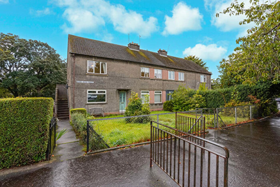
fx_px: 124
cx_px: 140
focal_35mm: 16
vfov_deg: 73.8
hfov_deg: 96.7
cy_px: 94
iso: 250
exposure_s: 1/30
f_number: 8
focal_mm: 16
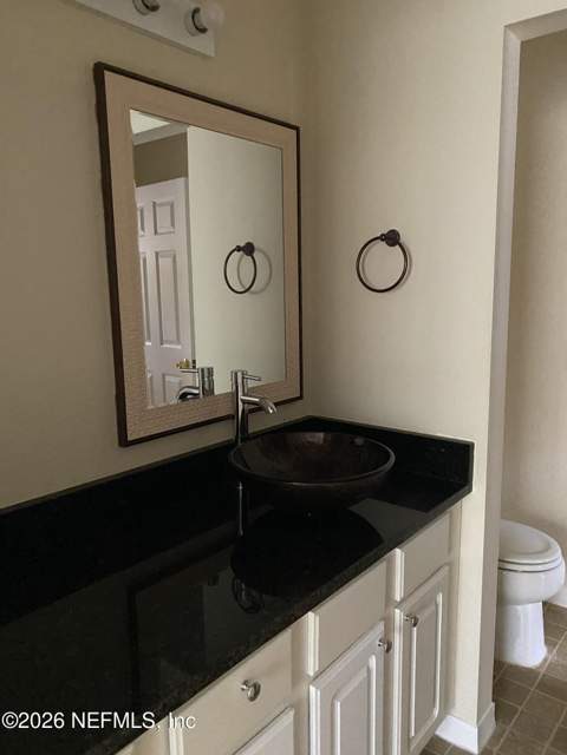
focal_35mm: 26
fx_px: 568
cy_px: 378
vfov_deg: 67.3
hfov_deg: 53.1
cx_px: 284
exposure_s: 1/30
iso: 800
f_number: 1.8
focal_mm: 4.25
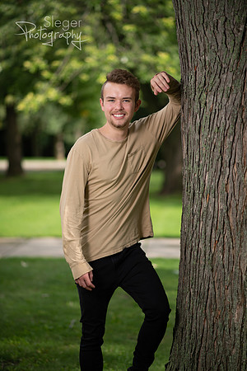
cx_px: 124
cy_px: 186
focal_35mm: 85
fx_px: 875
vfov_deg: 23.9
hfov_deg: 16.1
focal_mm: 85
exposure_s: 1/1600
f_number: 1.8
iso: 100
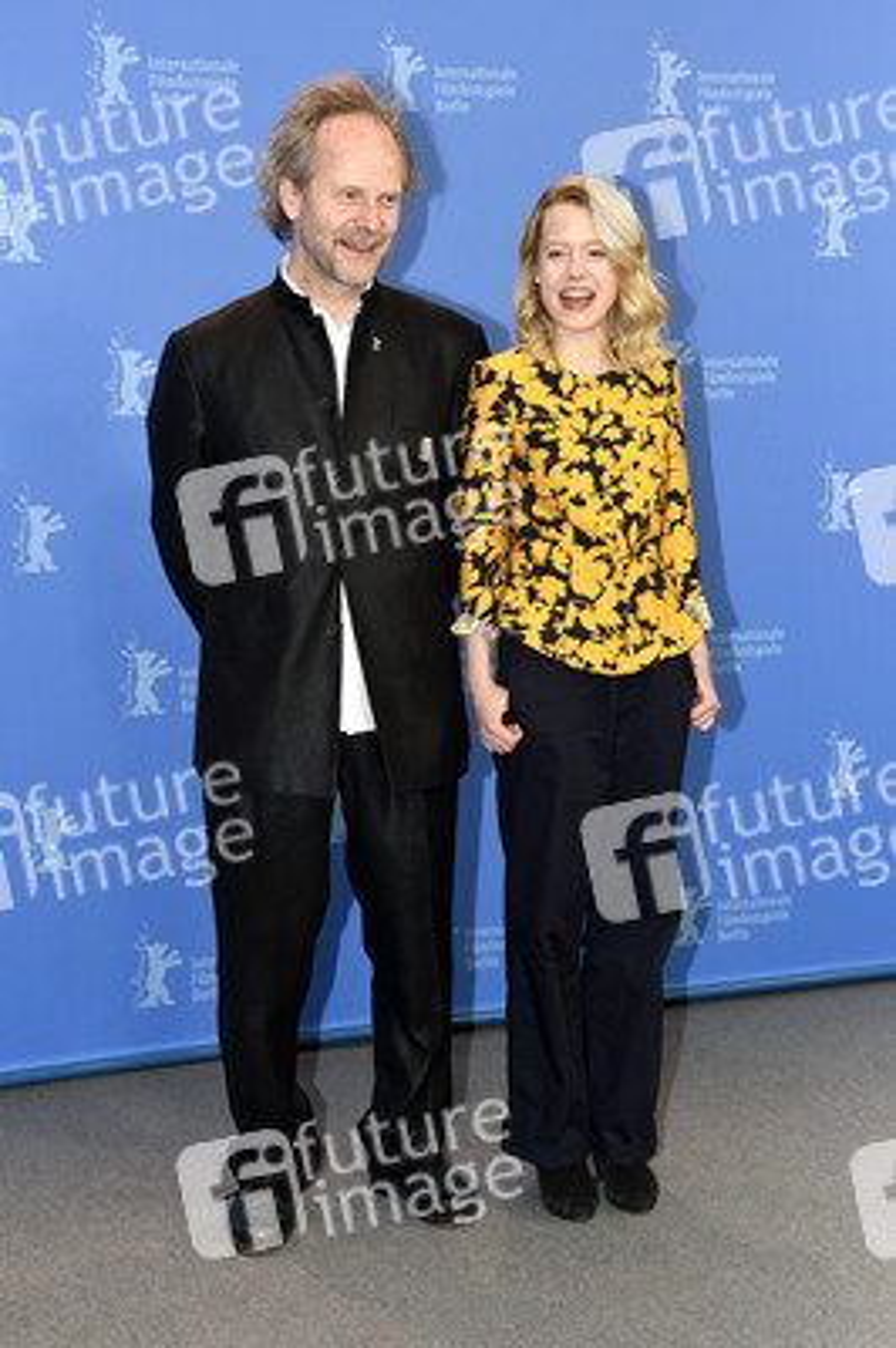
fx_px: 2132
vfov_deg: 35.1
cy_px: 674
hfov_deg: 23.7
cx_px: 448
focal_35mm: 57
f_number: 4
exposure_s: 1/250
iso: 640
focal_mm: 38
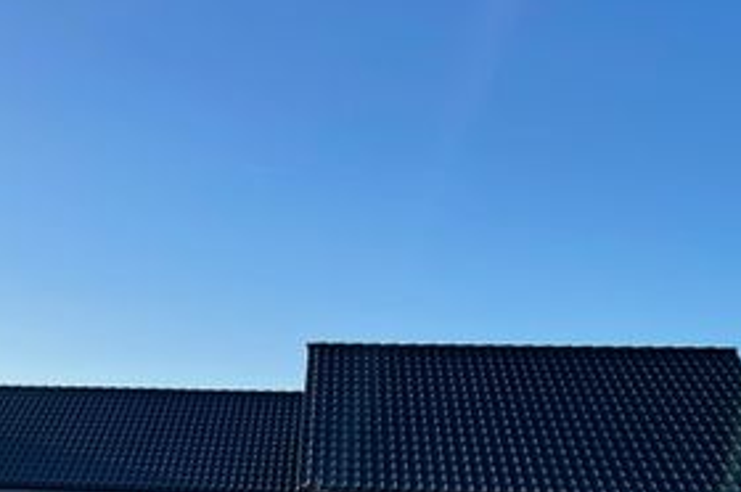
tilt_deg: +4.4
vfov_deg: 23.0
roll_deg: -2.1
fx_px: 1192
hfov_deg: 33.0
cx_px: 95
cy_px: 399
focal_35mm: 58
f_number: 1.6
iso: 32
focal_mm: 4.2
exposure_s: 1/2747
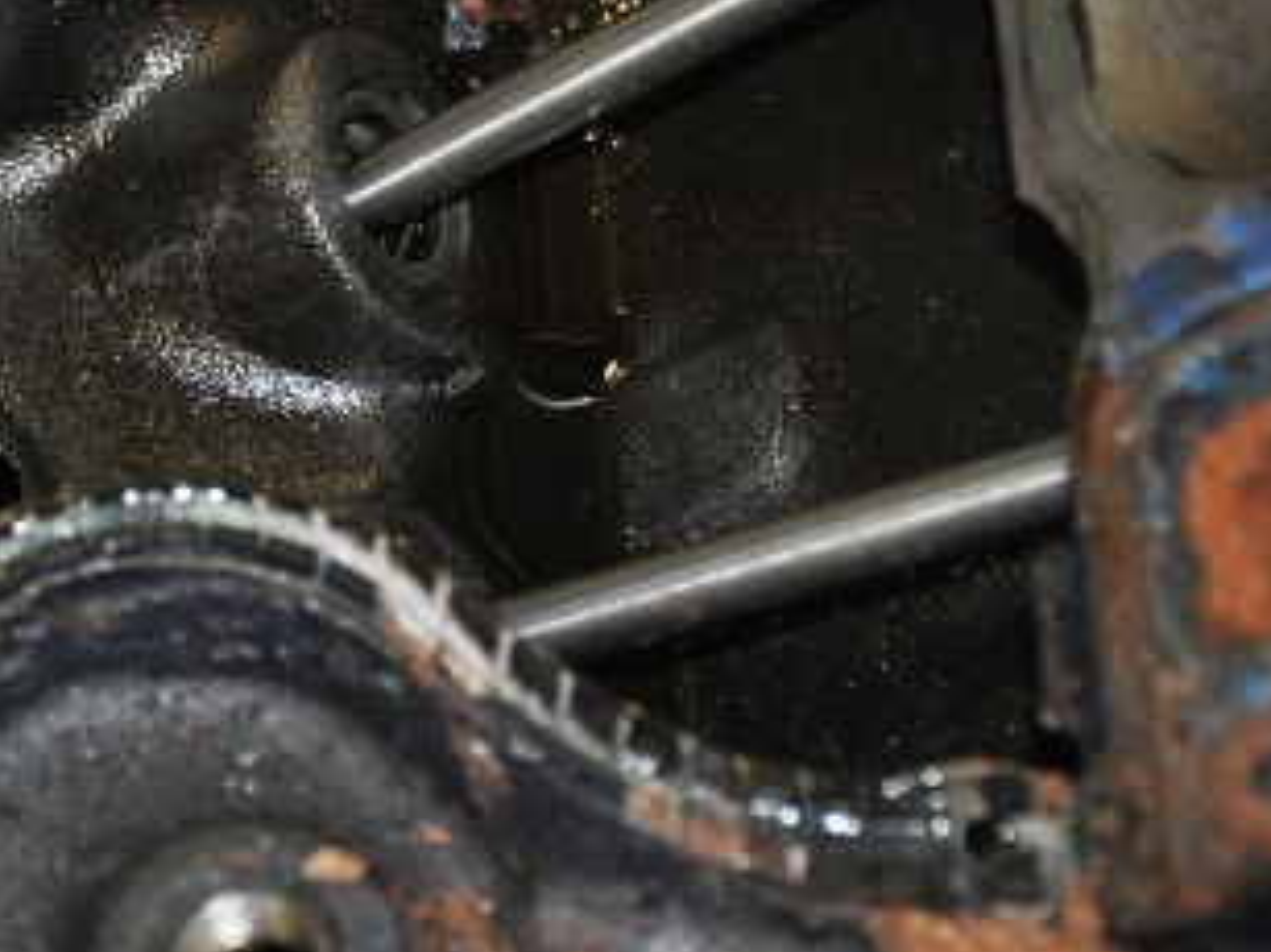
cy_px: -72
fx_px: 7708
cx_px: -137
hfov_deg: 9.3
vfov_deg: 7.0
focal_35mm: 210
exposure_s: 1/60
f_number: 5
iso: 800
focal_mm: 58
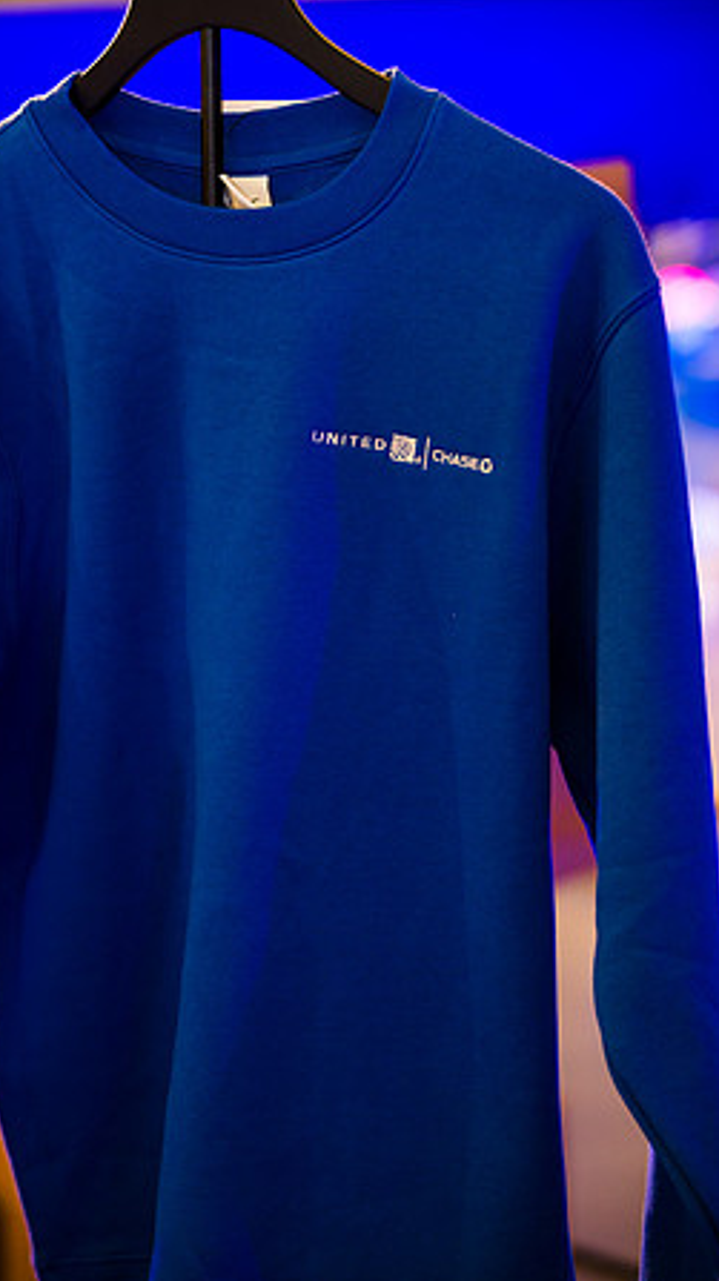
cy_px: 639
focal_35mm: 77
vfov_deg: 27.5
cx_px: 295
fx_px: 2613
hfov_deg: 15.7
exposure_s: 1/15
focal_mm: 73
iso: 450
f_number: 2.5
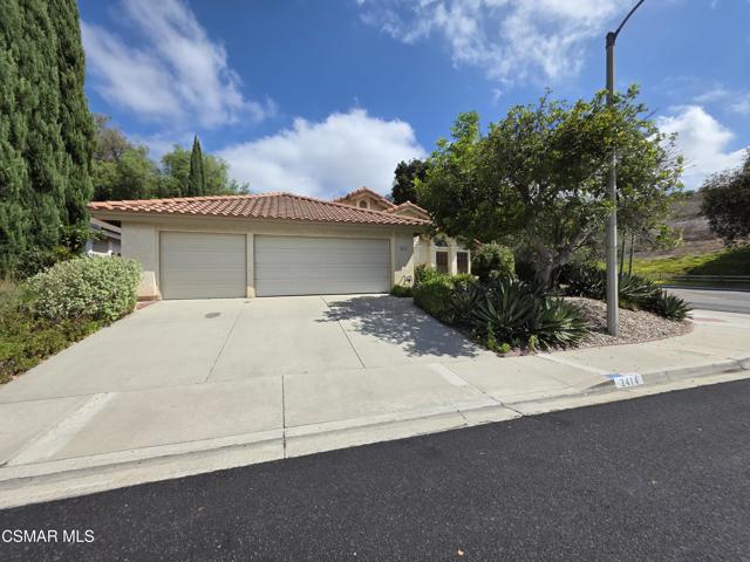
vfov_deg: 89.9
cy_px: 281
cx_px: 375
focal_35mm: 13
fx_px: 282
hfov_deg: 106.2
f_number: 1.9
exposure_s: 1/2835
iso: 40
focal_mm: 2.2
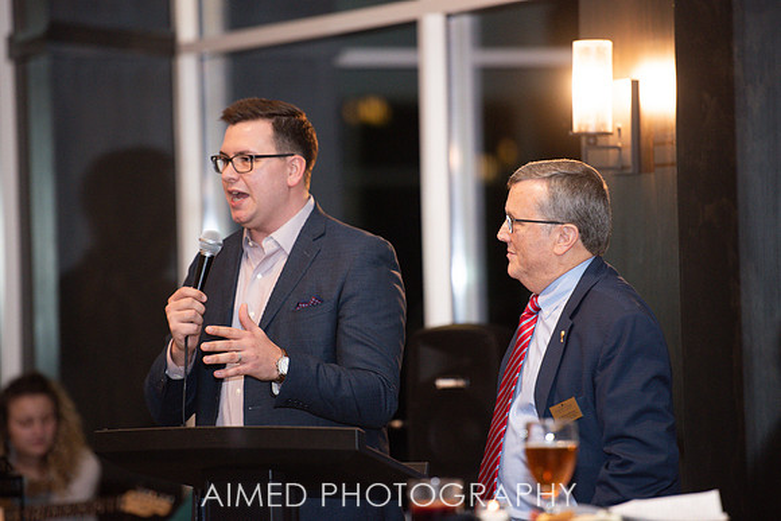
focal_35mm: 213
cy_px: 246
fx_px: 4629
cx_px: 412
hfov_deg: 9.6
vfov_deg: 6.4
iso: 1250
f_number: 2.8
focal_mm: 200
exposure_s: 1/160
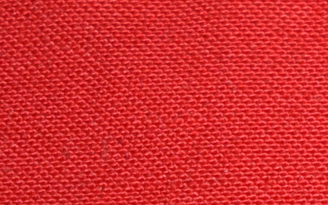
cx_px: 1002
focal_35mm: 436
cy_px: -141
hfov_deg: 4.6
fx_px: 3899
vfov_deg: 3.0
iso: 160
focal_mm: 45
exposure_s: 1/200
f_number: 5.6
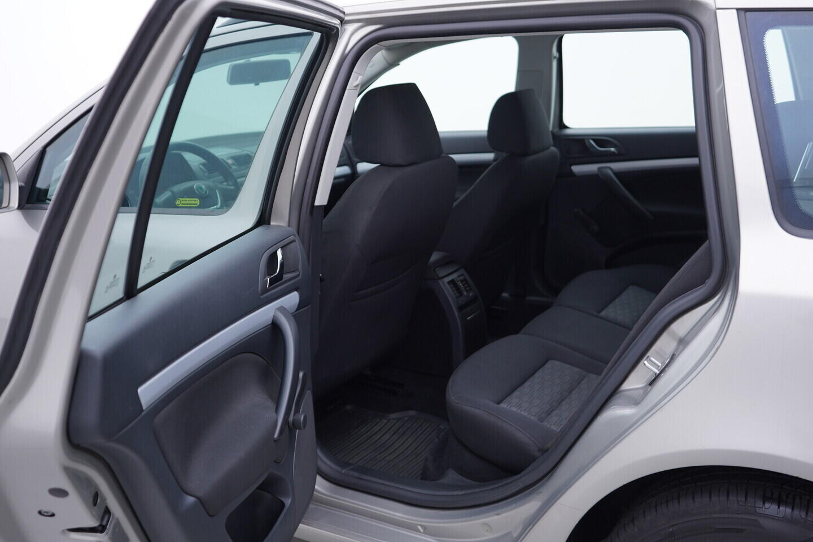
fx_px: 813
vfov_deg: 36.9
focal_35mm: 36
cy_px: 271
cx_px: 406
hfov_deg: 53.1
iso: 125
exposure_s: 1/40
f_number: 3.2
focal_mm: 24
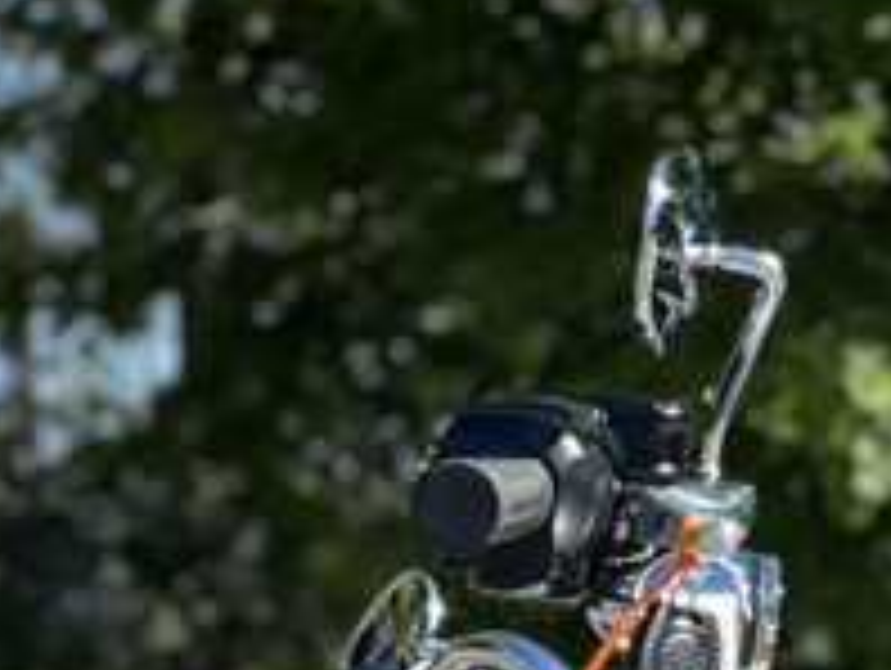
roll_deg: -2.6
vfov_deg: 9.8
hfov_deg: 13.8
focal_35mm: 140
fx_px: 3608
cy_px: 1380
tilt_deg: -11.2
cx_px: -83
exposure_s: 1/1672
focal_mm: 5.1
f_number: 1.6
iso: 50
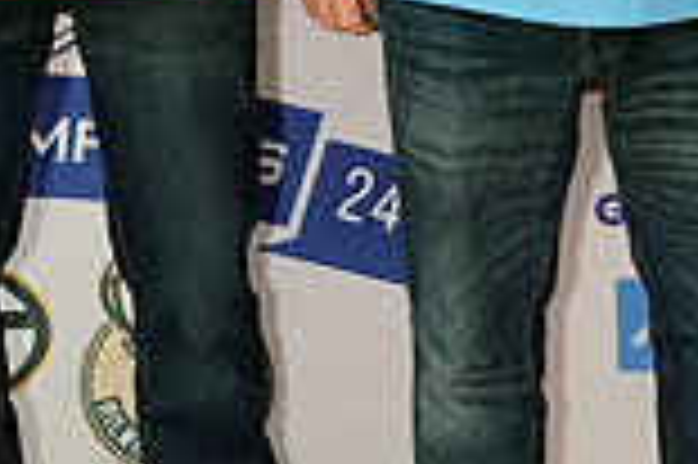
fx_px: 3805
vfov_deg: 6.8
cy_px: -387
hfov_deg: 10.5
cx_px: 333
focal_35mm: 196
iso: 1600
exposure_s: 1/100
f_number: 8
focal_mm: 45
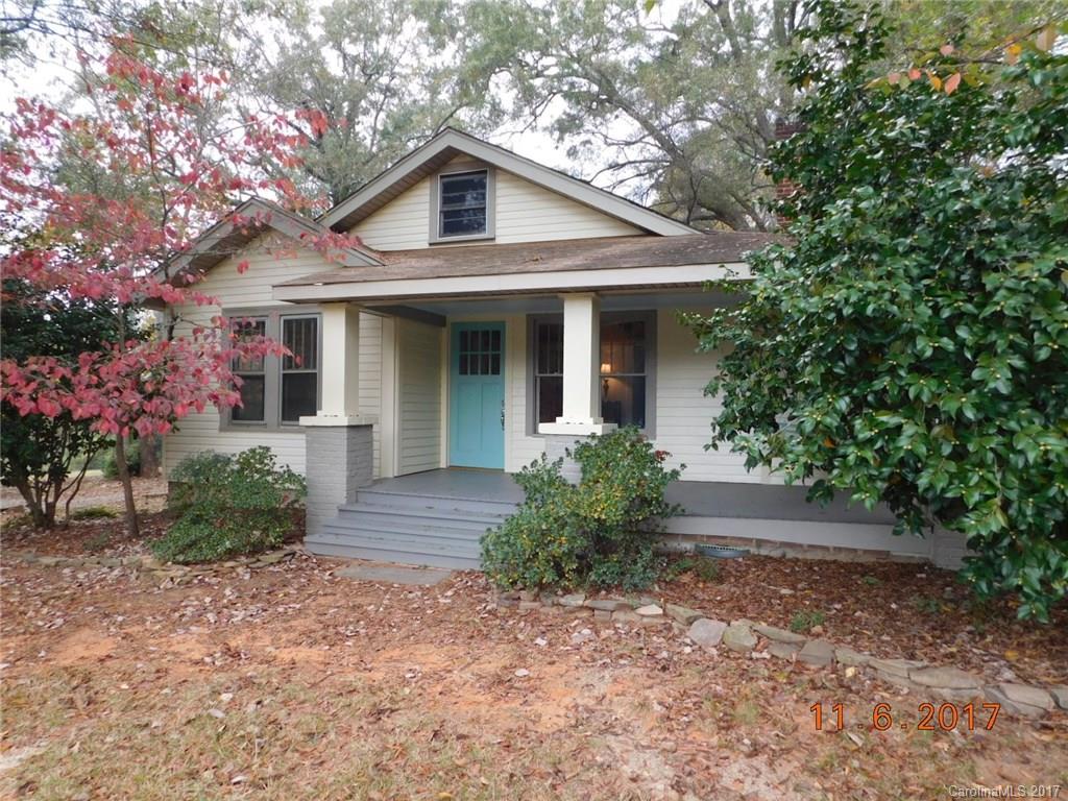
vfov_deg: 58.9
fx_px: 710
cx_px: 534
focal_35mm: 23
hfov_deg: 73.9
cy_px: 400
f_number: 3
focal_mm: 4
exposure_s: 1/100
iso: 125
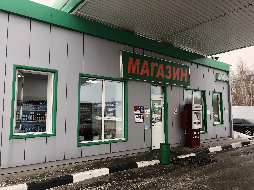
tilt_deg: +6.2
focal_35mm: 28
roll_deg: +0.6
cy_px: 95
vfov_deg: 49.7
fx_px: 205
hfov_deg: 63.4
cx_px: 127
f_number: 1.8
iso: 40
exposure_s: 1/120
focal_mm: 4
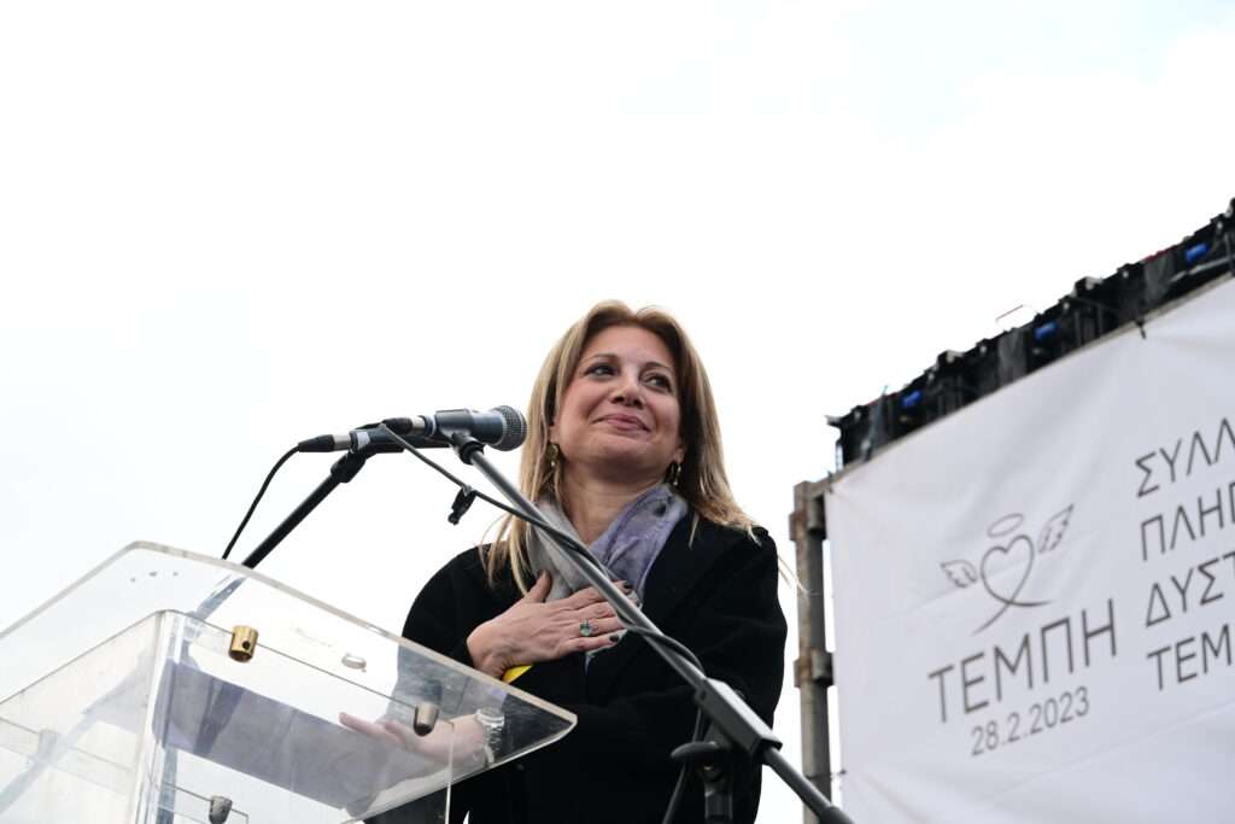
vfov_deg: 18.2
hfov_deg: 27.0
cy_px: 412
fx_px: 2573
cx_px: 618
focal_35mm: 75
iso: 400
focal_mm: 75
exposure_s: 1/640
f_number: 6.3
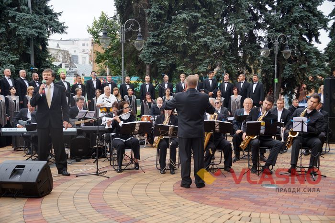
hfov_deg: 46.4
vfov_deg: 31.8
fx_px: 390
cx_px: 168
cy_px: 112
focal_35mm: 42
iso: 100
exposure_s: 1/80
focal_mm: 28
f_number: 5
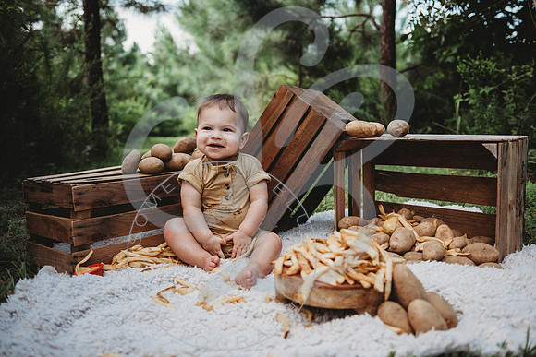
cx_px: 274
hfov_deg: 53.4
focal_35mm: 36
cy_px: 174
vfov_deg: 37.1
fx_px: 533
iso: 100
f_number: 2.8
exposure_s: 1/320
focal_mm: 35
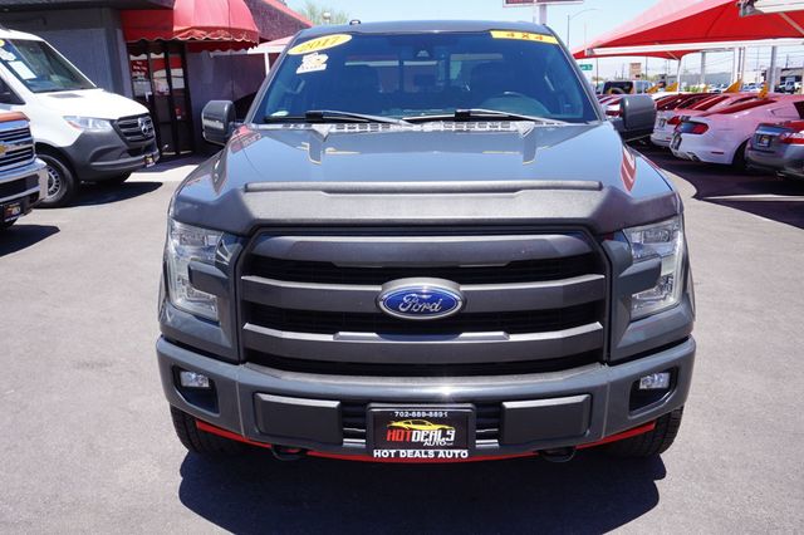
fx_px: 670
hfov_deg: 62.0
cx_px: 402
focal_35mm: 30
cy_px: 268
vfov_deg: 43.6
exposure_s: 1/80
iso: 100
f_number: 10
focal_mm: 20
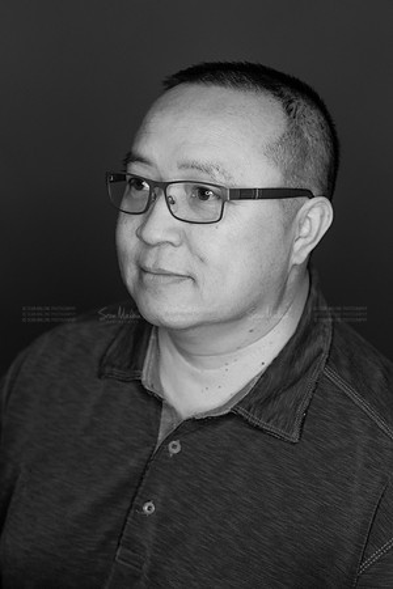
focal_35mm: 85
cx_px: 196
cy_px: 294
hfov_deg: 16.1
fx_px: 1392
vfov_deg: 23.9
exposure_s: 1/320
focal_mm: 85
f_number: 3.5
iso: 2000
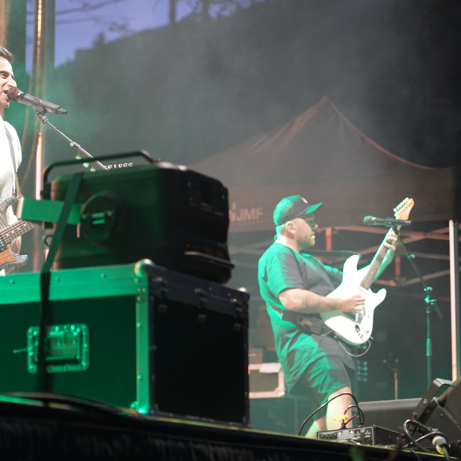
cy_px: 230
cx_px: 239
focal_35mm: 134
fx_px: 2019
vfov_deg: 13.0
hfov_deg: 13.0
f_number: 4
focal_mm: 105
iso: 3200
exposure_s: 1/160
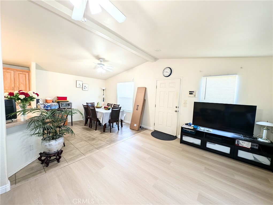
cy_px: 102
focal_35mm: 12
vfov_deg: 94.6
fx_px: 95
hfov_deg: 110.5
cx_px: 136
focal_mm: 2.23
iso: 40
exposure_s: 1/40
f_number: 1.95
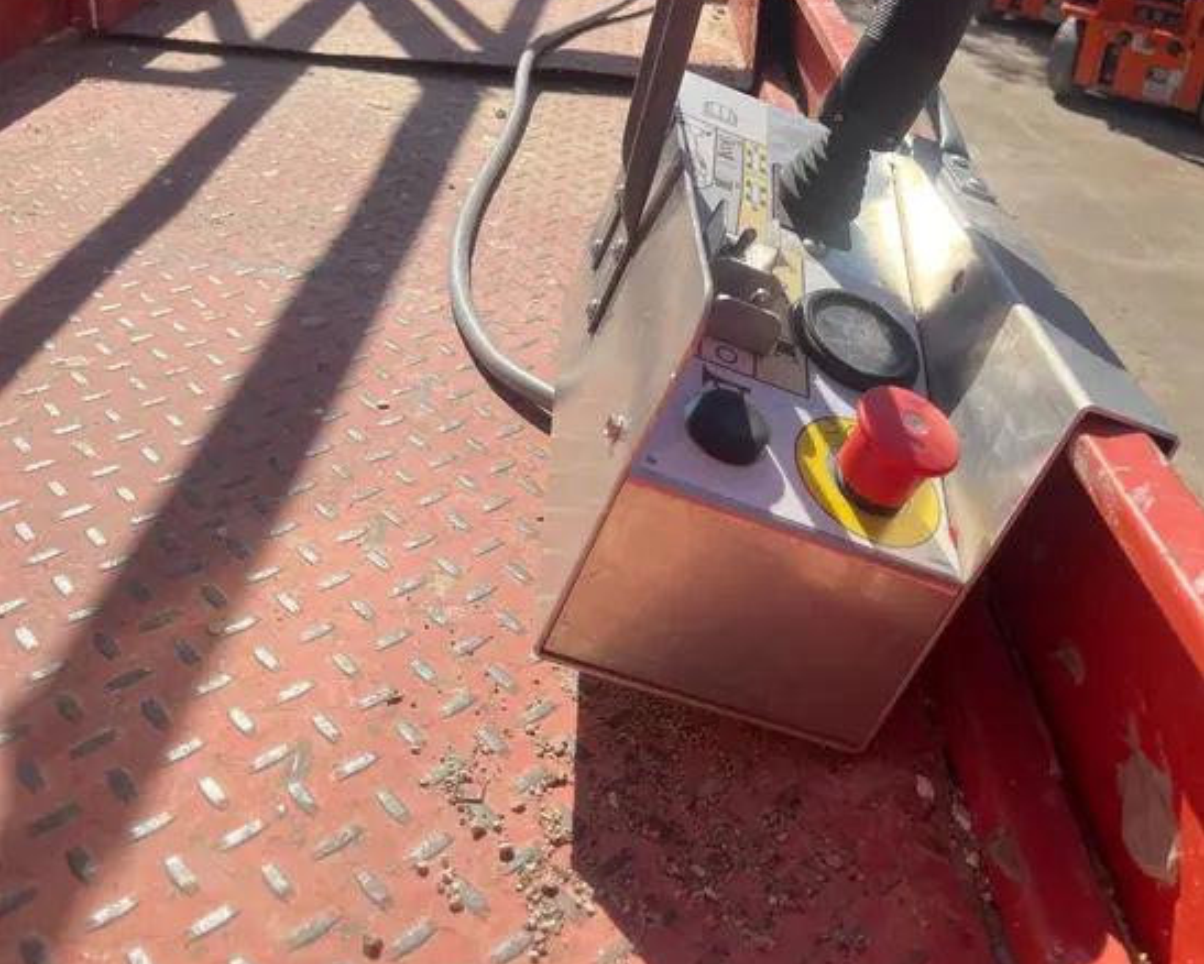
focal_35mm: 34
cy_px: 245
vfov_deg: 42.1
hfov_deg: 52.8
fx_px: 1212
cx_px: 603
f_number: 1.6
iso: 50
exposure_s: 1/3876
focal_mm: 5.1
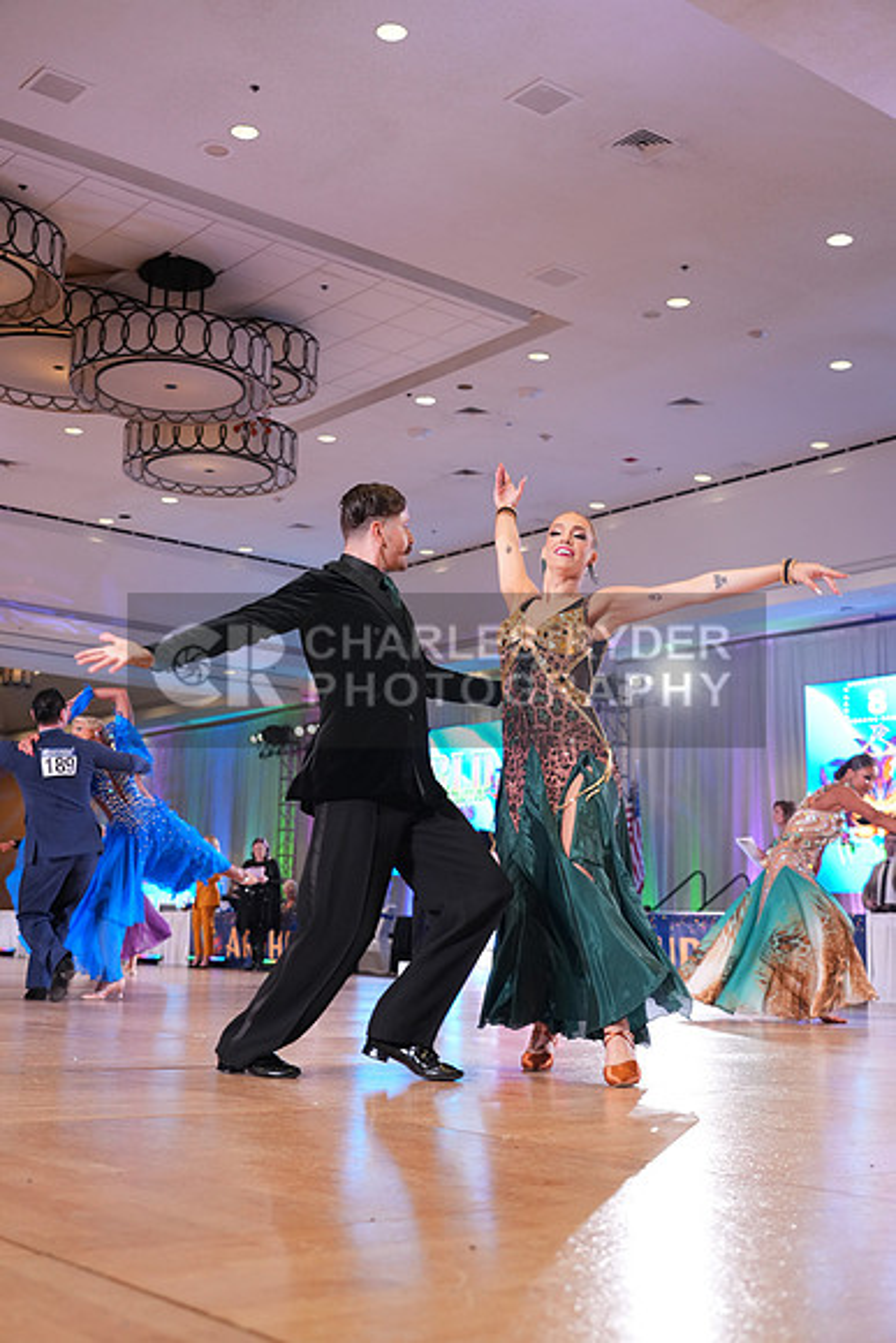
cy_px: 672
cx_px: 448
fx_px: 1530
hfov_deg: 32.6
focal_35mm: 41
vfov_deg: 47.4
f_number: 4
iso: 2000
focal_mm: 41
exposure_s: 1/320
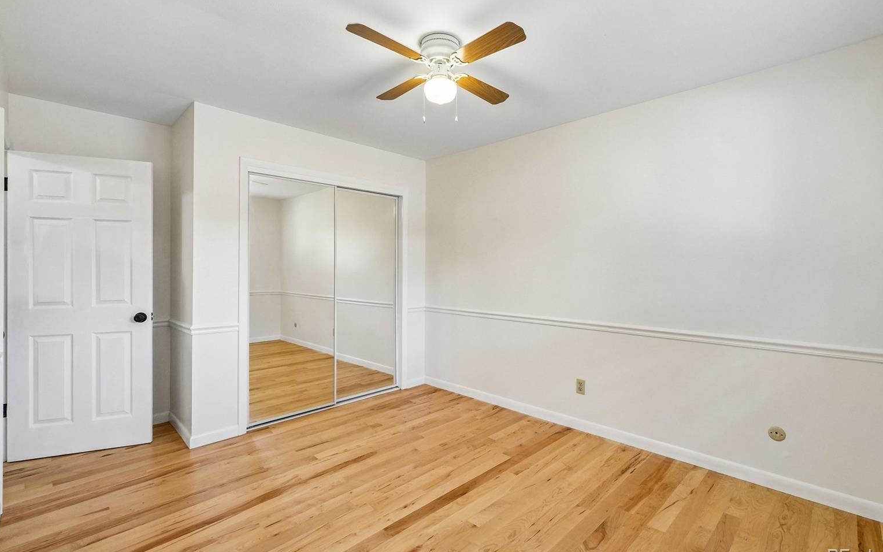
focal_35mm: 17
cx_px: 459
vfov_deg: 69.1
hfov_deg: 95.5
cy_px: 260
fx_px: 400
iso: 800
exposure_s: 1/10
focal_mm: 10.4
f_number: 8
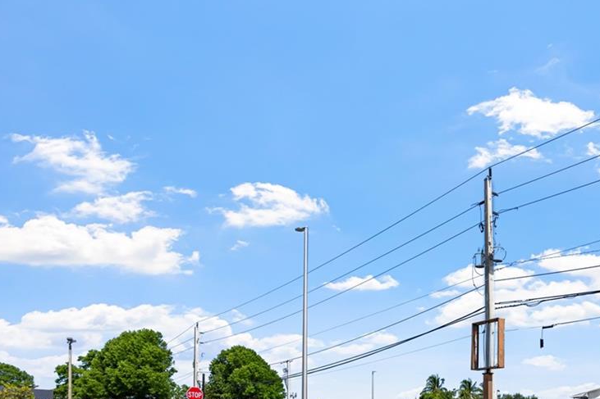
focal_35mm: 35
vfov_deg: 34.1
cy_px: 408
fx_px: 583
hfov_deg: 49.5
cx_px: 520
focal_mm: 16
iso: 200
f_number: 9
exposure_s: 1/400
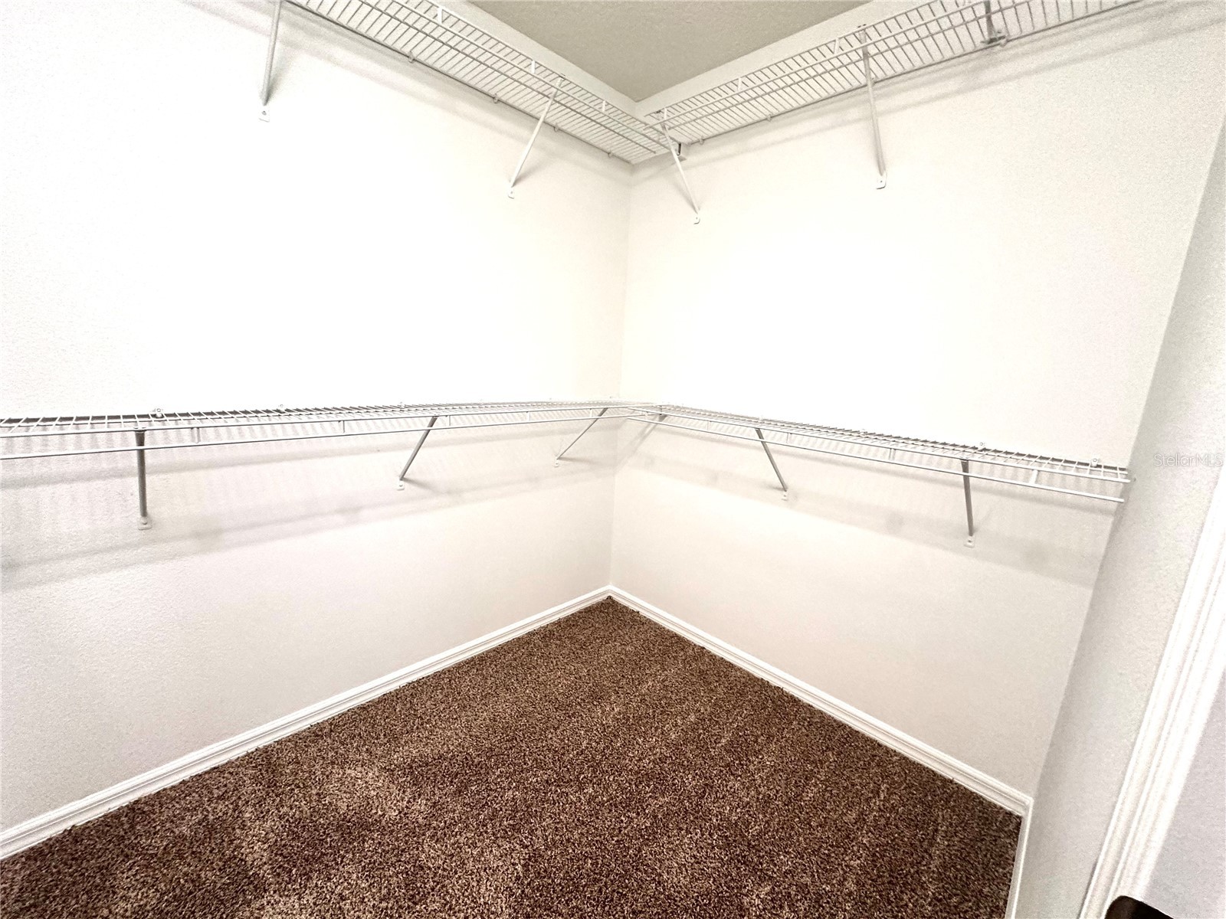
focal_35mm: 14
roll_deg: -3.3
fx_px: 496
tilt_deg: -11.1
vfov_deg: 85.7
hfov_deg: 102.1
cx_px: 613
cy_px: 460
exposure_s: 1/120
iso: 250
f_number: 2.2
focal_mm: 2.22
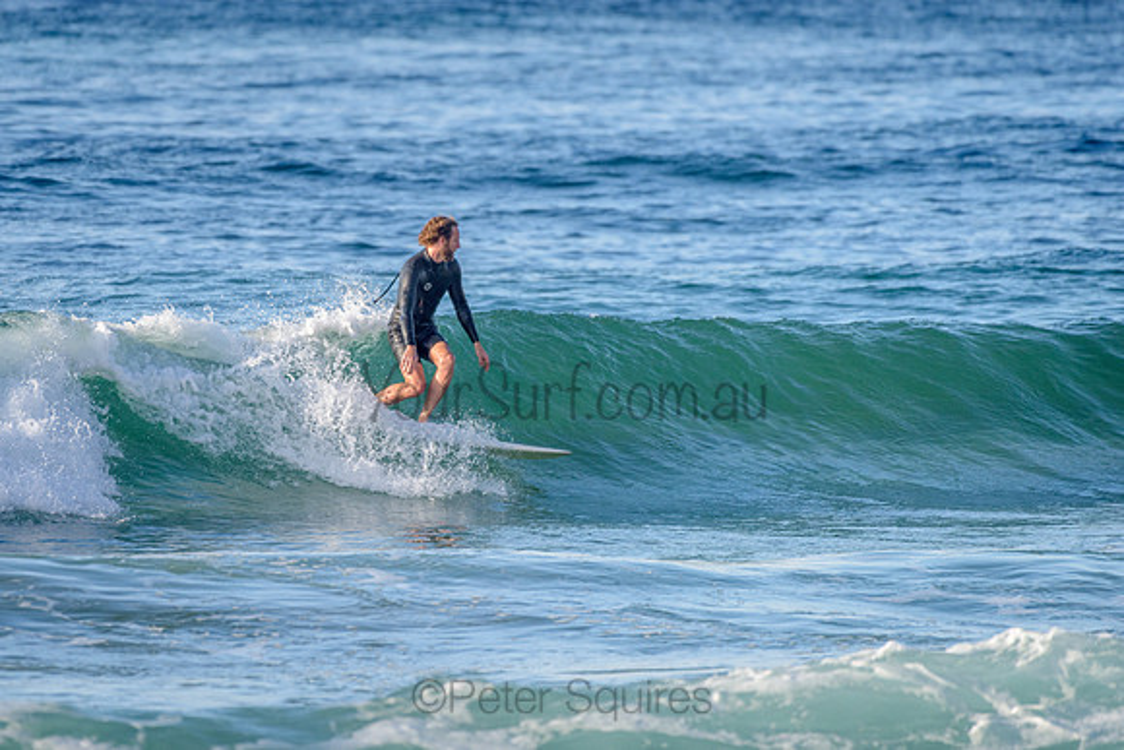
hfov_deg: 3.4
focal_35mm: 613
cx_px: 437
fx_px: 19141
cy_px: 299
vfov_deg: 2.2
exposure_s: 1/1250
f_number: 5.6
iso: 320
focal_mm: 500
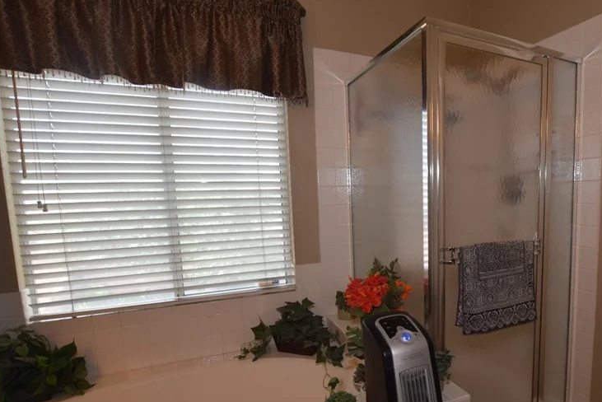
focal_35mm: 21
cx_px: 401
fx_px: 351
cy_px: 240
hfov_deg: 78.6
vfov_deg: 59.1
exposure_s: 1/125
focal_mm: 10
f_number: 5.6
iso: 800
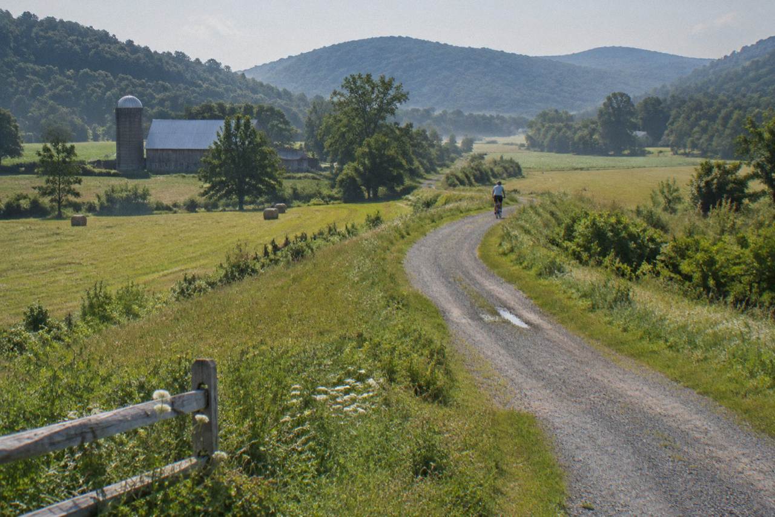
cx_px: 388
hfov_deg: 51.9
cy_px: 258
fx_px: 796
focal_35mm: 37
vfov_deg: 35.9
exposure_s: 1/400
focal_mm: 37
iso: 200
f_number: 5
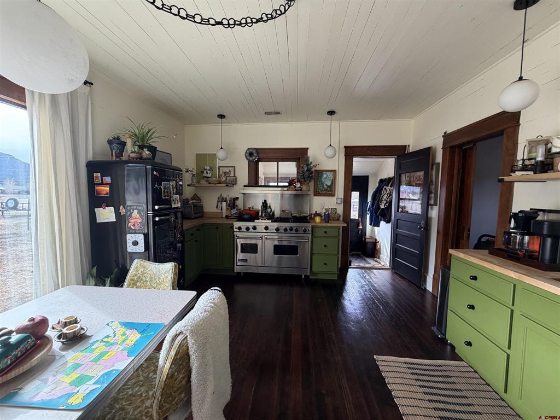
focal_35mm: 14
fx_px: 226
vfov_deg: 85.7
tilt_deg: -3.8
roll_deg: -1.3
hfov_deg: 102.1
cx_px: 280
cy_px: 210
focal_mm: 2.22
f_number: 2.2
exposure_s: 1/121
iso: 200
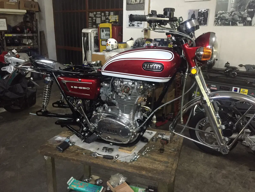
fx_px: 214
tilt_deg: -16.2
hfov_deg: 61.7
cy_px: 96
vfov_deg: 48.2
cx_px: 128
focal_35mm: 29
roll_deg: -1.8
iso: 250
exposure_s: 1/17
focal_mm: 4.15
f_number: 2.2
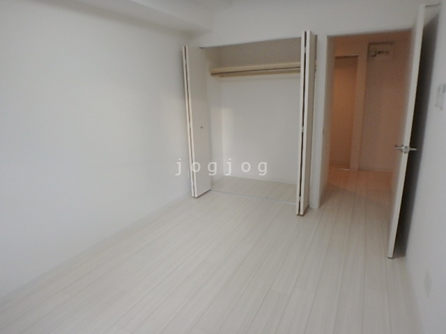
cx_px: 223
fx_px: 271
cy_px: 167
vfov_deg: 63.4
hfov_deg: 79.0
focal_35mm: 21
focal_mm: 3.7
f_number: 3.5
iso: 250
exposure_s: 1/80
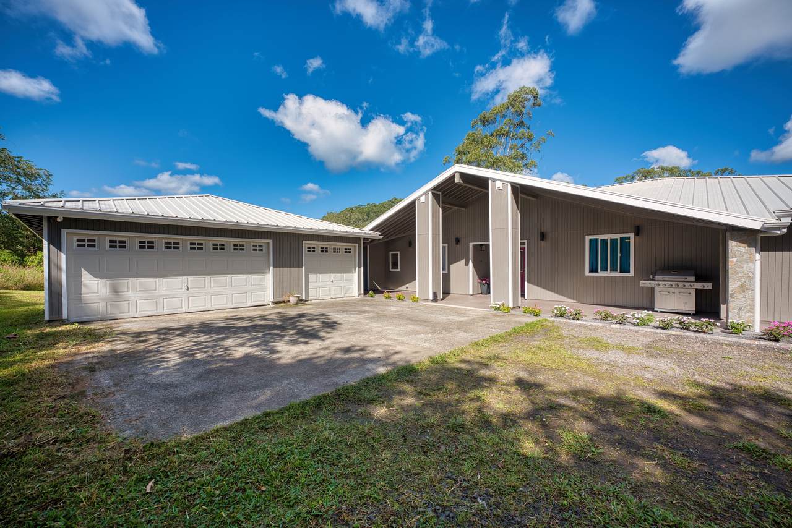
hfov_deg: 101.9
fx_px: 321
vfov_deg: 78.9
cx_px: 396
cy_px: 264
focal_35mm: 15
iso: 50
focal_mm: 14.6
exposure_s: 1/1000
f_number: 4
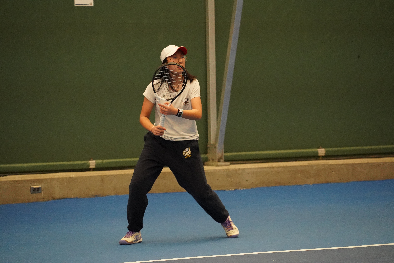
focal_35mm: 160
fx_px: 1751
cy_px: 132
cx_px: 197
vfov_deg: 8.6
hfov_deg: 12.8
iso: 12800
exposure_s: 1/800
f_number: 5.6
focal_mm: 160
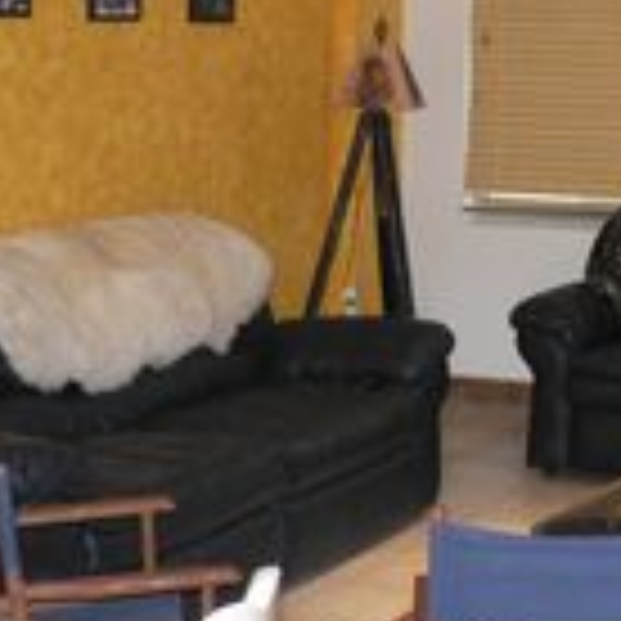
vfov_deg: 20.3
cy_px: 189
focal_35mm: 85
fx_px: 1725
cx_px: 716
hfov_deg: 19.4
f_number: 2.8
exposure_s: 1/60
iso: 400
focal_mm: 6
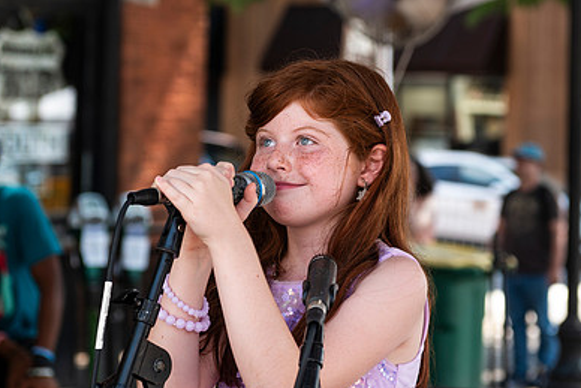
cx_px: 326
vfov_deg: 10.5
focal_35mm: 131
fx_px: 2115
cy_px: 167
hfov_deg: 15.6
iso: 200
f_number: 4
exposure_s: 1/200
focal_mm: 70
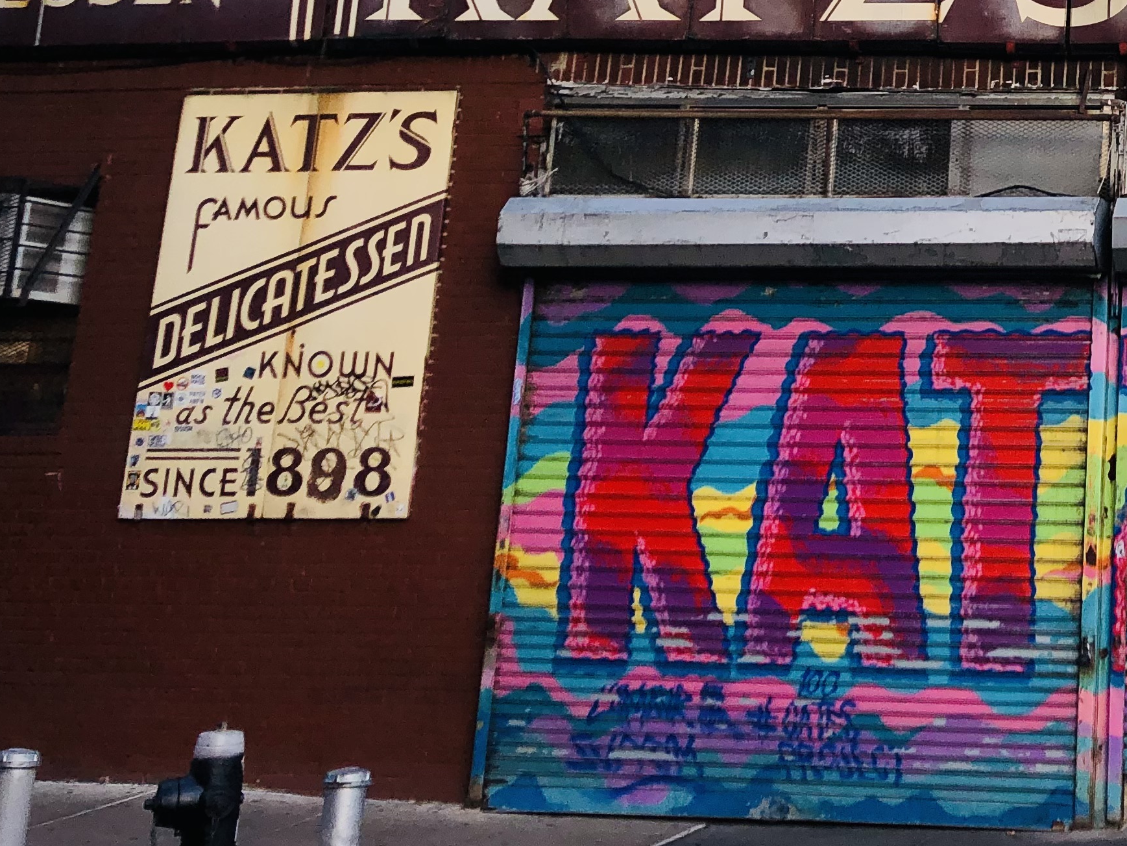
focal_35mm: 65
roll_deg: -0.4
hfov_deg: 27.0
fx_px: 2116
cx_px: 1279
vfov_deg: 21.5
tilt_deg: +15.9
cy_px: -81
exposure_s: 1/422
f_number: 1.8
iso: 20
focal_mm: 3.99
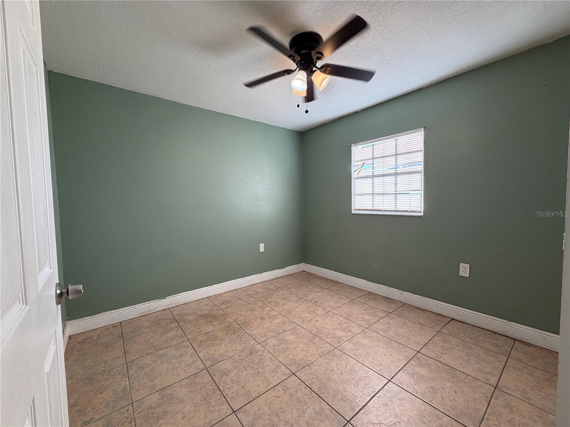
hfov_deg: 102.1
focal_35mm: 14
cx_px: 285
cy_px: 214
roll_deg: +1.3
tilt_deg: -4.0
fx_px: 231
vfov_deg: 85.7
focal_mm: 2.22
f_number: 2.2
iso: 125
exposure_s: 1/120
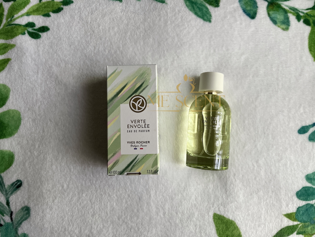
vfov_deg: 53.1
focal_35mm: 26
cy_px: 118
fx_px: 237
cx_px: 158
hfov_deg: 67.3
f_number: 1.6
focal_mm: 5.1
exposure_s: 1/121
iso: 125
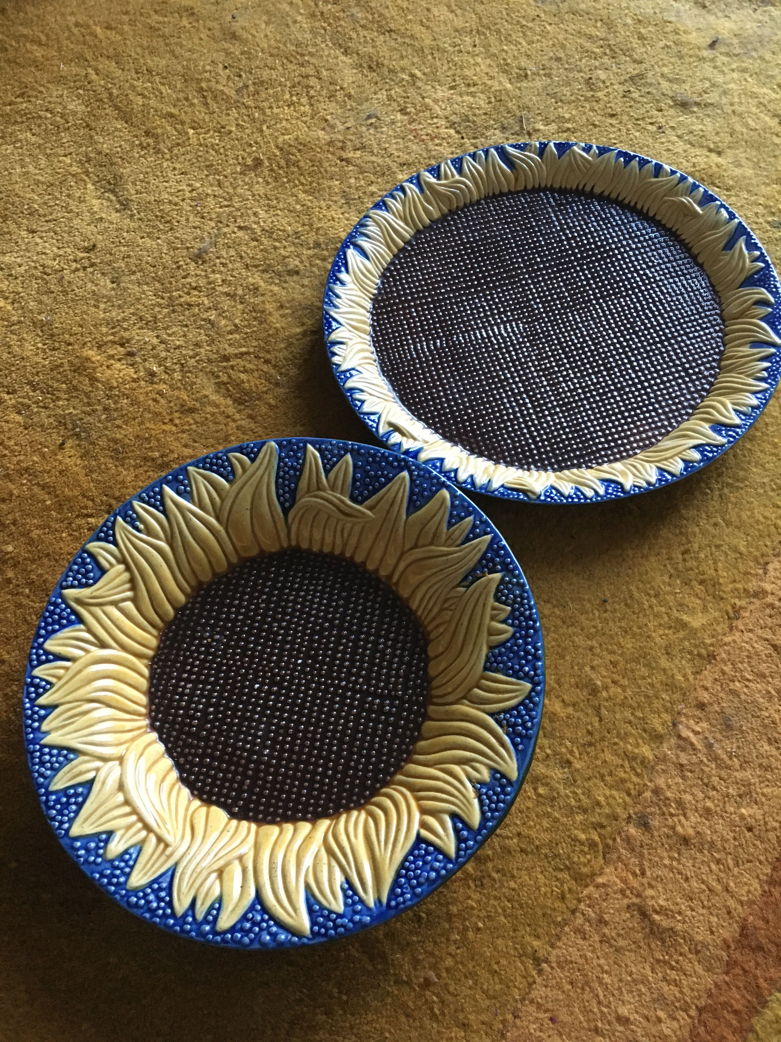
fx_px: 872
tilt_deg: -62.1
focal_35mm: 29
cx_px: 390
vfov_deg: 61.7
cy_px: 521
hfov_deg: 48.2
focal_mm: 4.15
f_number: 2.2
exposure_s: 1/25
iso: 200
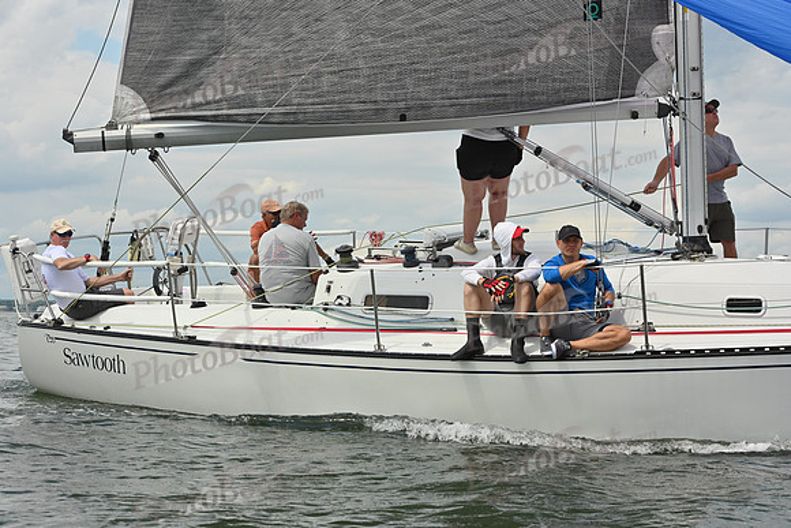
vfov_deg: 19.5
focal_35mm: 70
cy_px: 264
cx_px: 396
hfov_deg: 28.8
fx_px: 1538
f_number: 9
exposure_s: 1/1250
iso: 320
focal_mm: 70
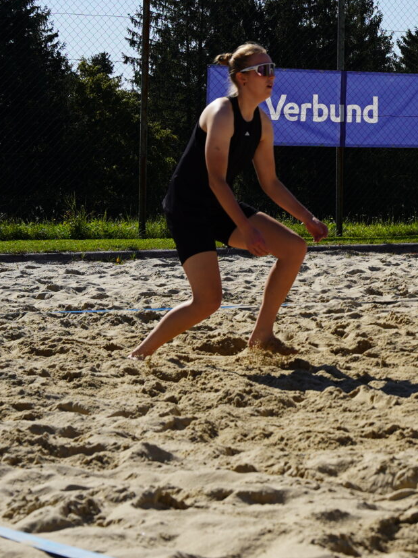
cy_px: 123
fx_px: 2018
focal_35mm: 125
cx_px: 632
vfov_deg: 15.6
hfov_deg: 11.3
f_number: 5
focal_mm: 42.1
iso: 100
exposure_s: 1/1000
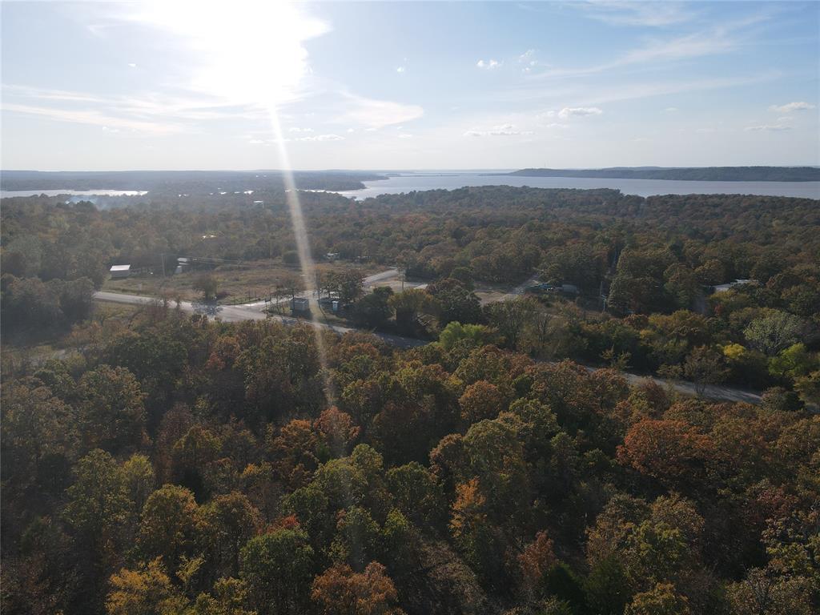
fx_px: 569
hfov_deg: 71.6
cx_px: 410
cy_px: 308
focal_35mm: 24
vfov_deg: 56.8
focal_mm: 4.5
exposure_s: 1/1250
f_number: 2.8
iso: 100
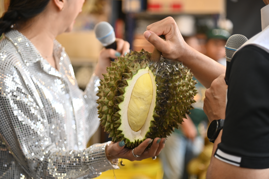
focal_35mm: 95
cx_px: 134
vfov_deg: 14.4
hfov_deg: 21.5
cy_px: 90
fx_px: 709
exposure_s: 1/160
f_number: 4
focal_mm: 95
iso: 800
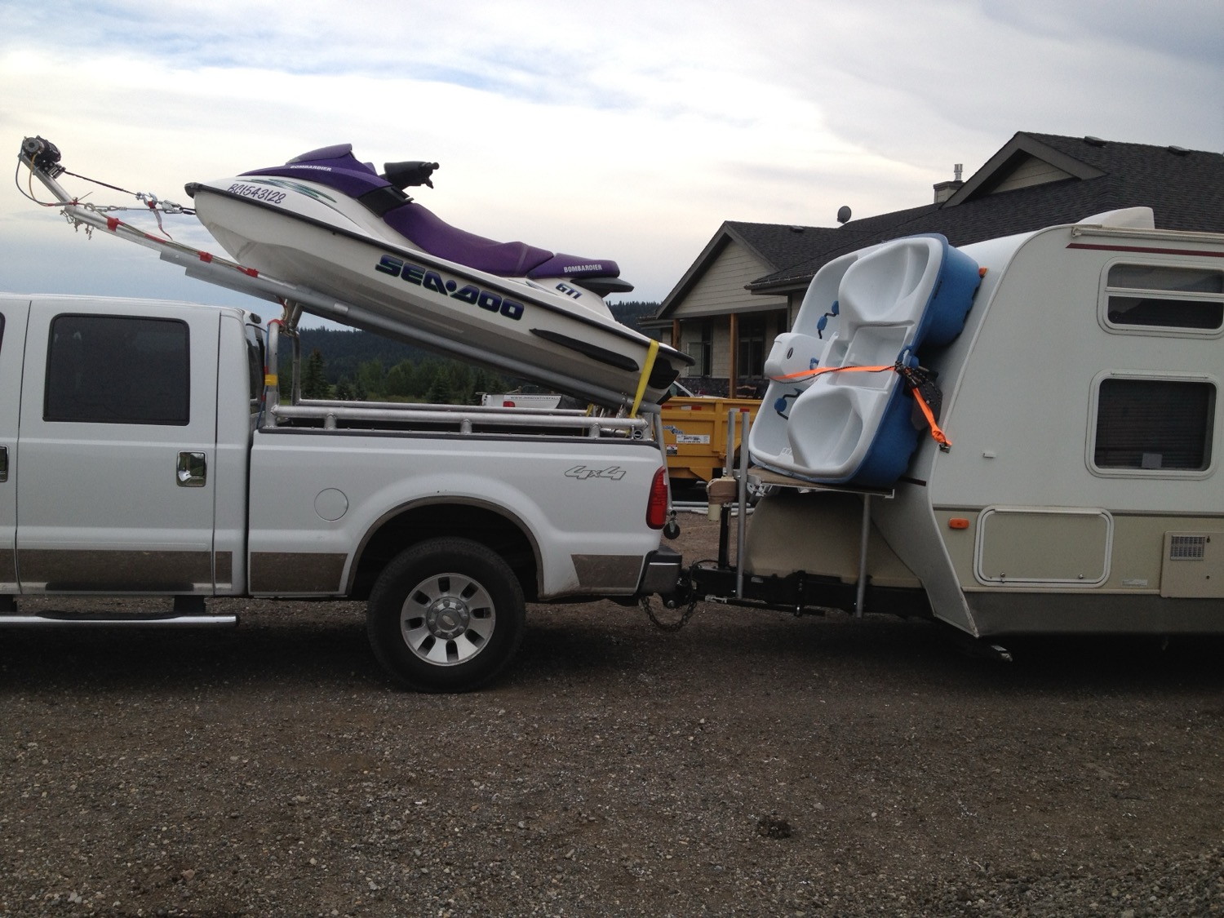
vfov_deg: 40.7
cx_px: 612
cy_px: 459
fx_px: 1238
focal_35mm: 35
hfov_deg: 52.6
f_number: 2.4
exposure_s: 1/208
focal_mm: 4.28
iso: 64
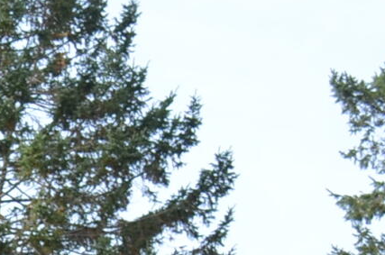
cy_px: 754
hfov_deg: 7.8
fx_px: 2476
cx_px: -720
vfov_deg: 5.5
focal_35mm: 232
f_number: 7.1
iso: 200
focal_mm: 22
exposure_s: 1/200
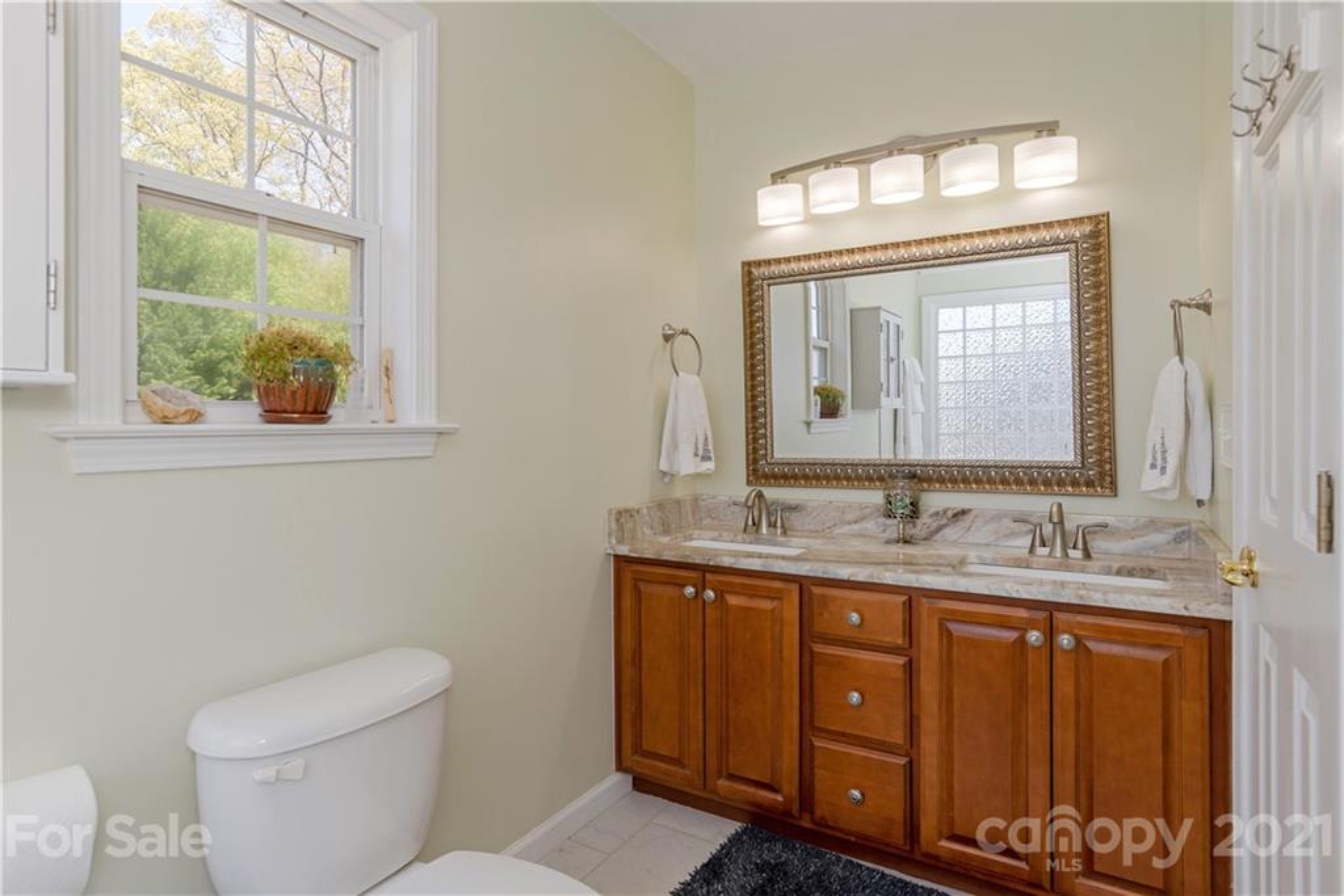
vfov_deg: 64.6
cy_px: 448
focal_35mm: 19
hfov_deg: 86.9
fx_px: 709
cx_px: 672
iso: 320
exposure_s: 1/125
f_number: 8
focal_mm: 19
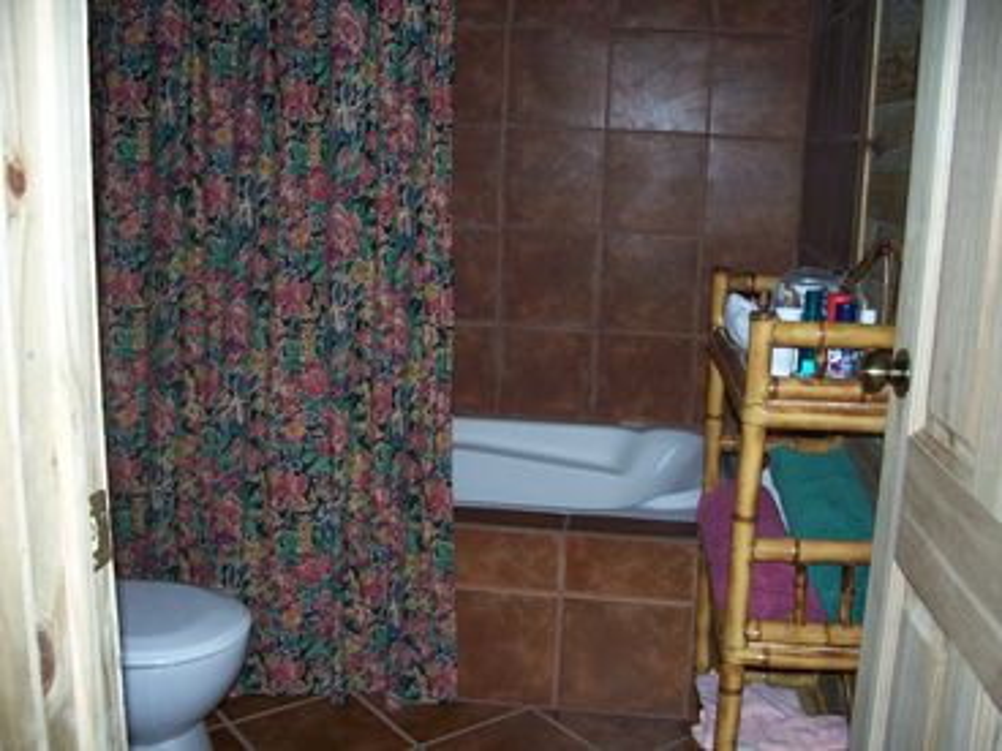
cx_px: 501
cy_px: 376
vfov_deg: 38.7
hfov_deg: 50.1
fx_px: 1071
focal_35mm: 37
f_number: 2.8
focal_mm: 7.8
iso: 200
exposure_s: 1/60
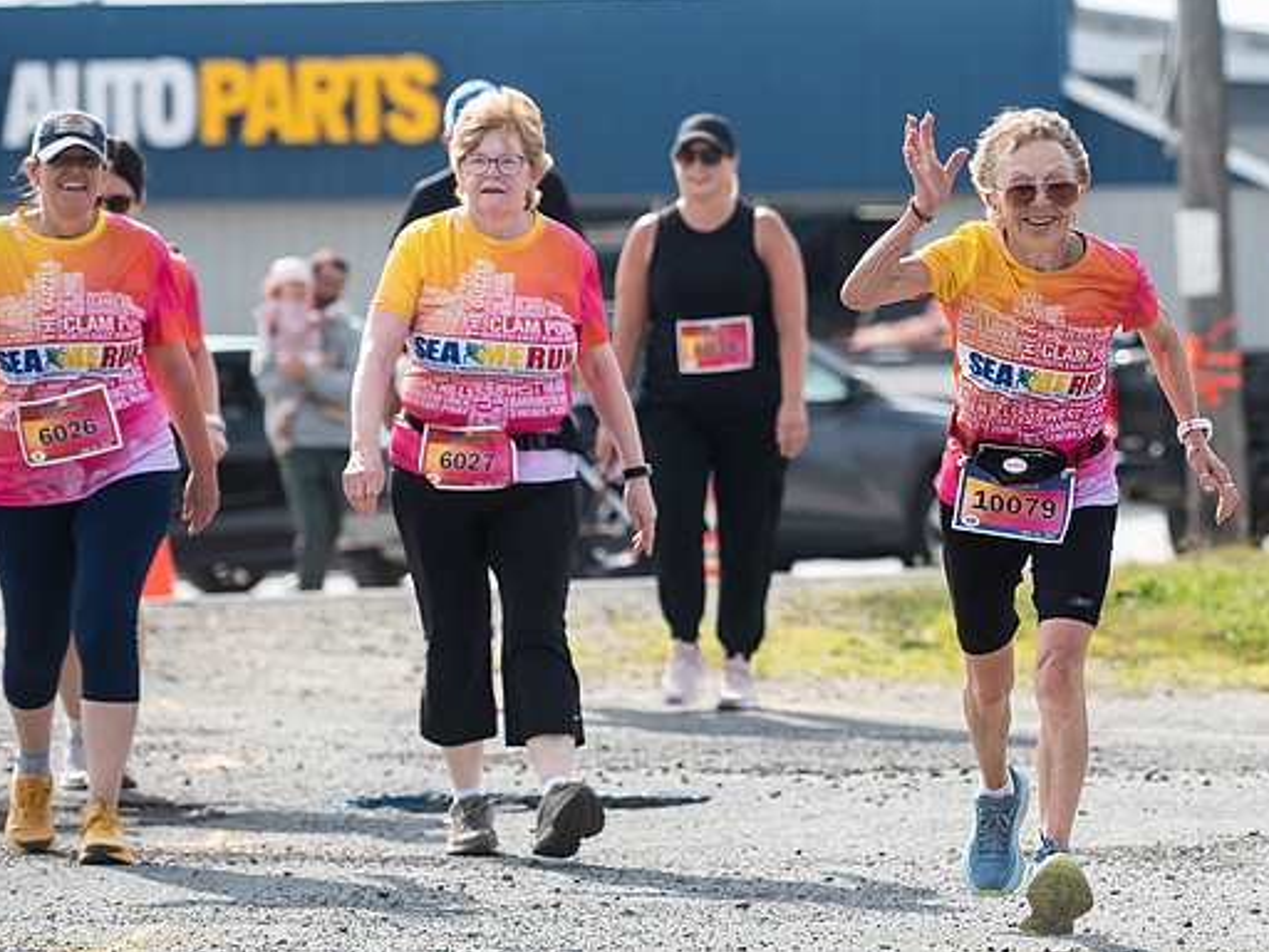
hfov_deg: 7.5
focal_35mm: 264
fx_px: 9678
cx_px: 1159
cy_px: 272
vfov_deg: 5.6
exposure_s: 1/1600
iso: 250
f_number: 4.5
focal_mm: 135
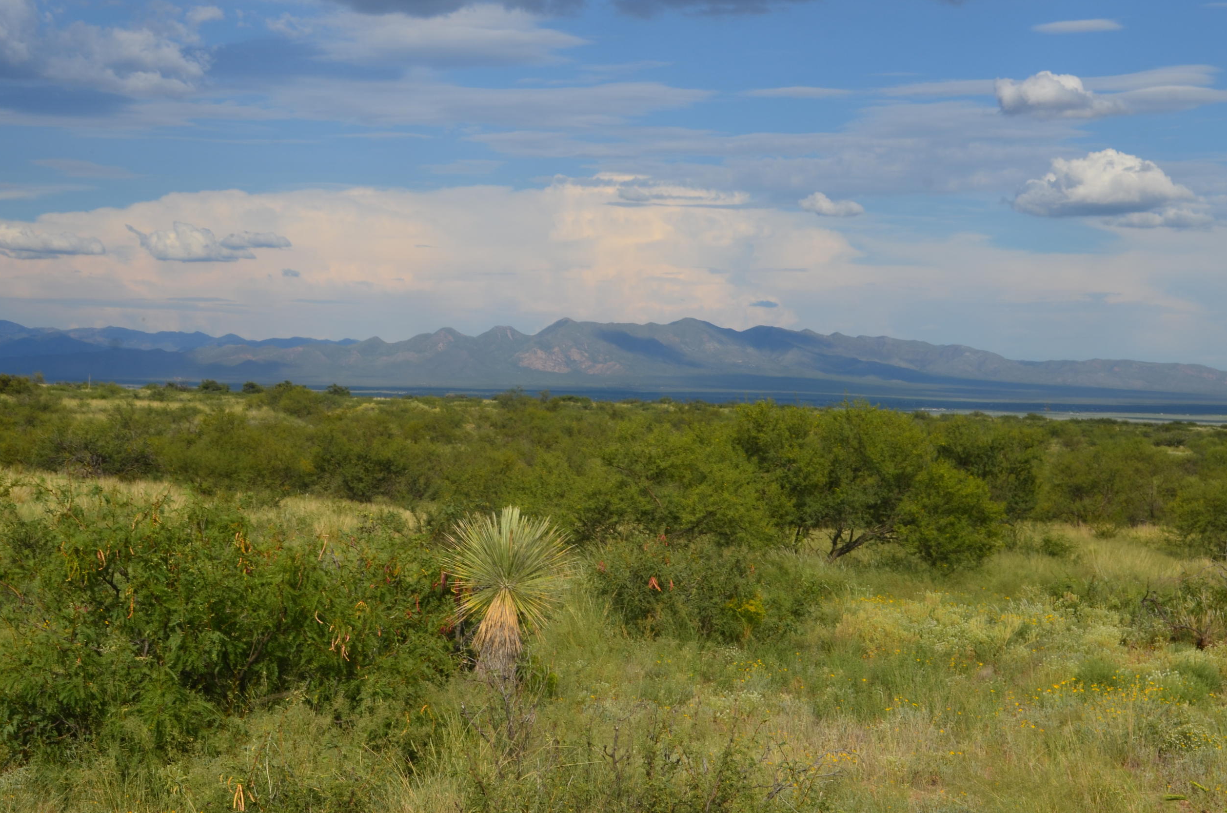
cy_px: 417
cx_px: 576
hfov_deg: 32.1
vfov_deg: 21.6
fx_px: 2129
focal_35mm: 63
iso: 100
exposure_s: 1/160
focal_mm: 35
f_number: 11
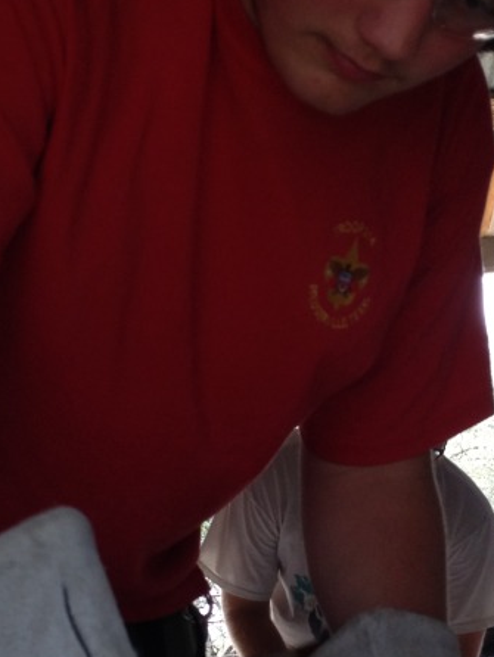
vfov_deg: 18.4
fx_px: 2034
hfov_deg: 13.8
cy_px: 359
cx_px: 268
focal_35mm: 107
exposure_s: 1/64
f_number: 2.4
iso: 50
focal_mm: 4.28
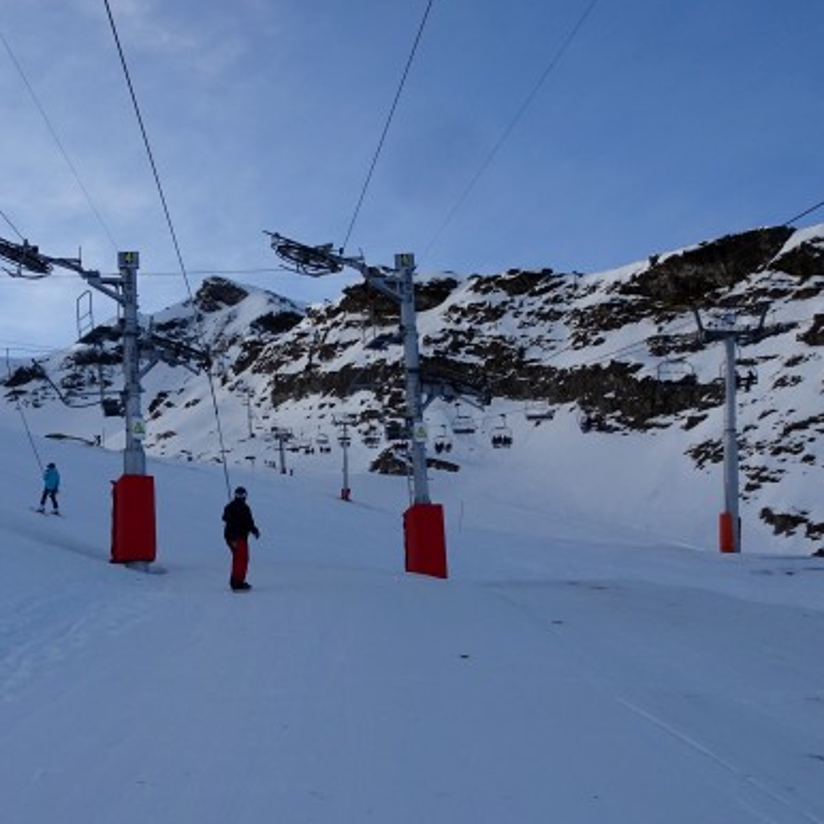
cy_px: 542
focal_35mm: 44
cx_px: 256
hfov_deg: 37.8
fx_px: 1185
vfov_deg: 38.0
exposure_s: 1/640
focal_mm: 4.1
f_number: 3.5
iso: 80
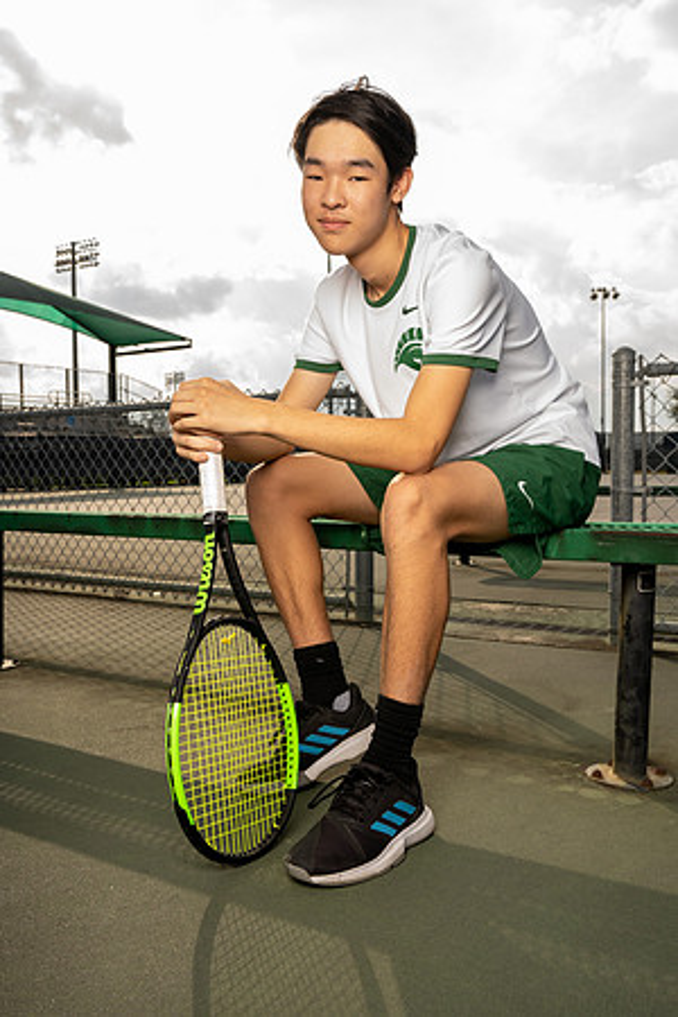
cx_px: 339
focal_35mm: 33
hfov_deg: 40.0
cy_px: 508
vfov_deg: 57.2
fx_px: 932
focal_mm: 33
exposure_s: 1/250
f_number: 7.1
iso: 80
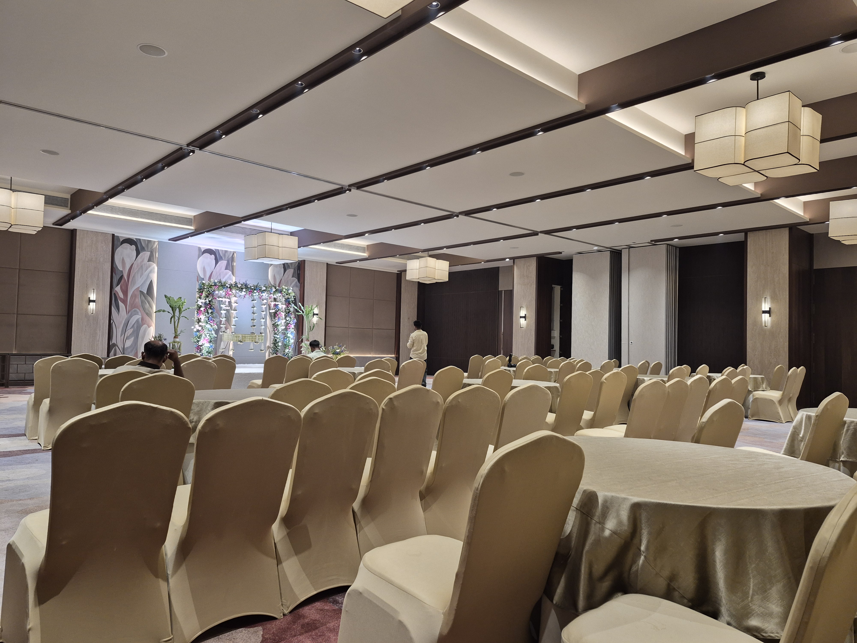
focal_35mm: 23
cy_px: 322
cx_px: 428
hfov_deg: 73.9
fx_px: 569
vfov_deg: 58.9
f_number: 1.8
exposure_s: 1/100
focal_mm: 5.4
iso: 125
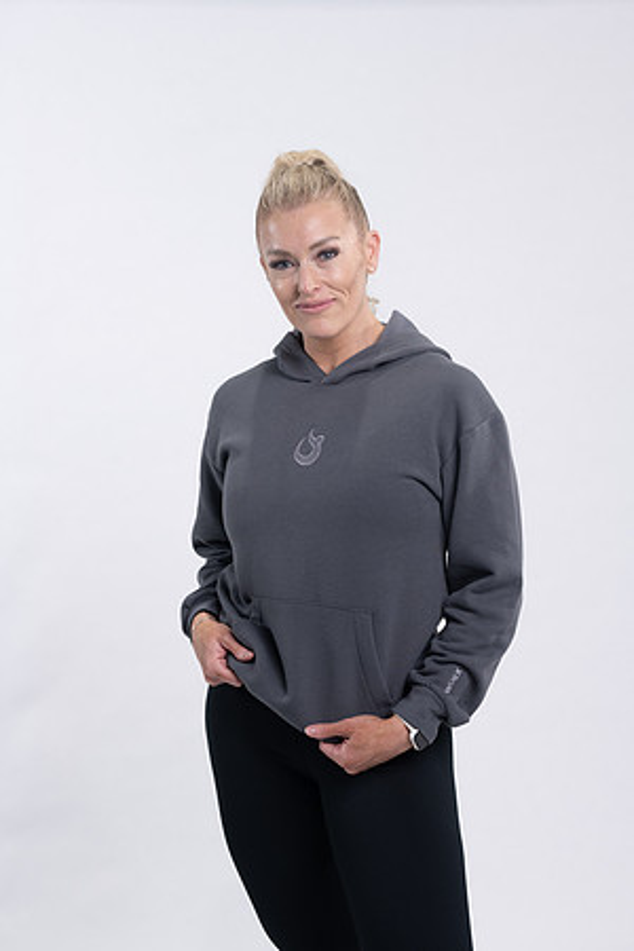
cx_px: 317
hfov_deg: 16.1
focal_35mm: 85
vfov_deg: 23.9
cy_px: 476
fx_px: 2245
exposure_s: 1/125
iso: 200
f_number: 4
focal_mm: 85
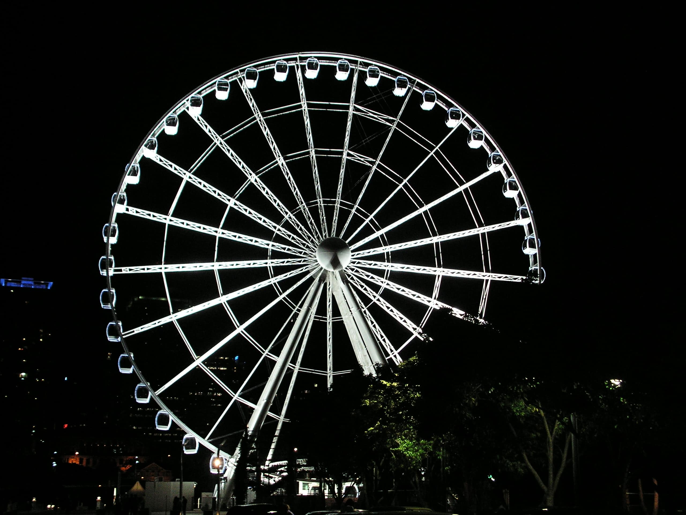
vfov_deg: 30.3
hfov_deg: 39.7
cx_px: 343
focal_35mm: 48
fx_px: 951
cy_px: 258
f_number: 3.2
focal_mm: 8.1
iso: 160
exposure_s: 1/13
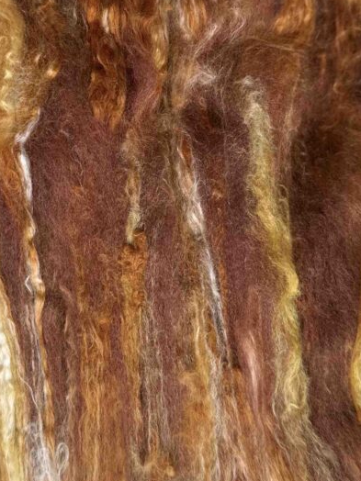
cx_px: 115
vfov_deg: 34.7
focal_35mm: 55
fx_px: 765
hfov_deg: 26.4
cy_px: 179
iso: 80
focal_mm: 6.86
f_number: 1.78
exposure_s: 1/580
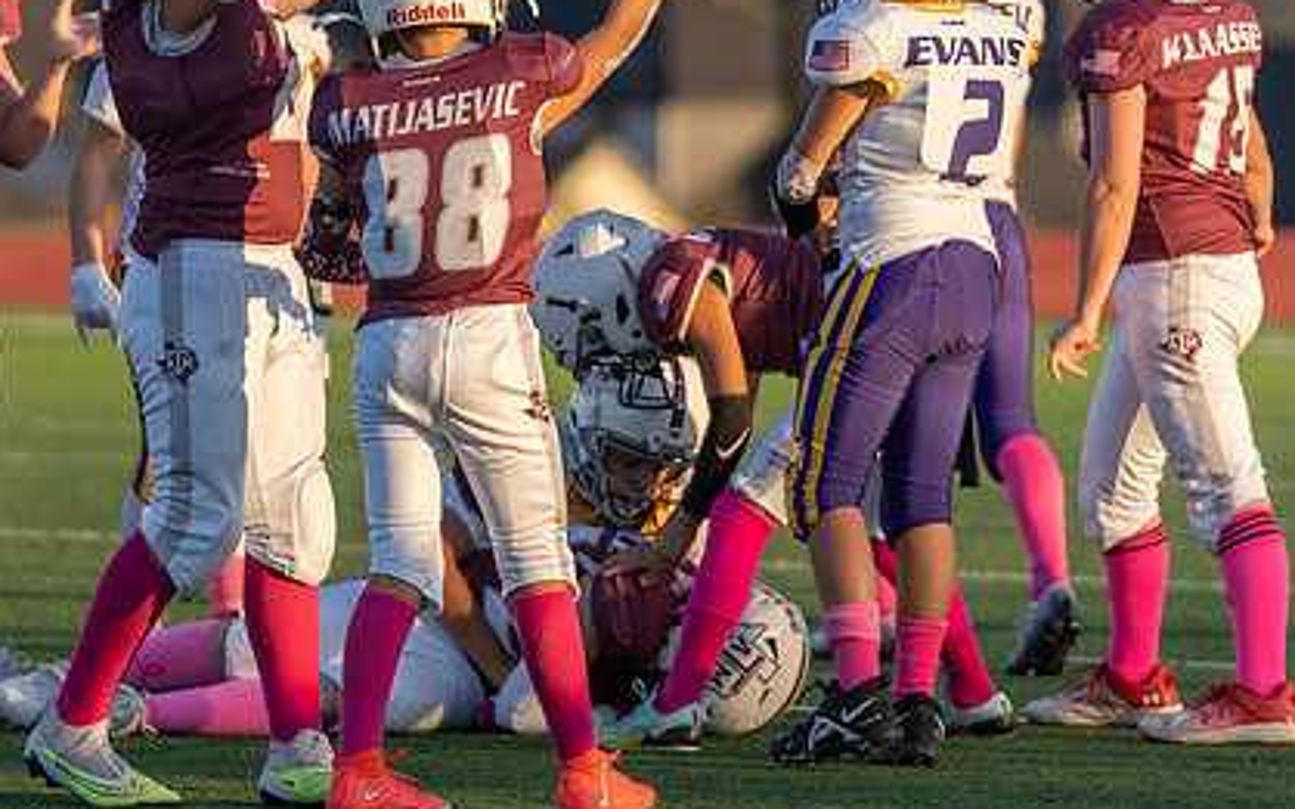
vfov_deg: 3.0
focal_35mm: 432
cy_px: 301
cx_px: 261
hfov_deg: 4.9
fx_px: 15242
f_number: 2.8
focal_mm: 200
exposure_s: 1/1600
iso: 250
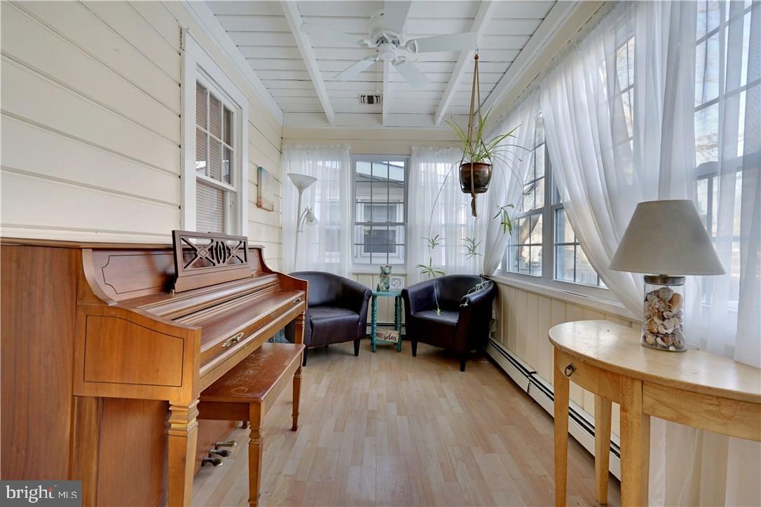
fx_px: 338
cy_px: 254
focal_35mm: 16
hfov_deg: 96.7
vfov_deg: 73.7
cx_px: 380
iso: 200
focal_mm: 16
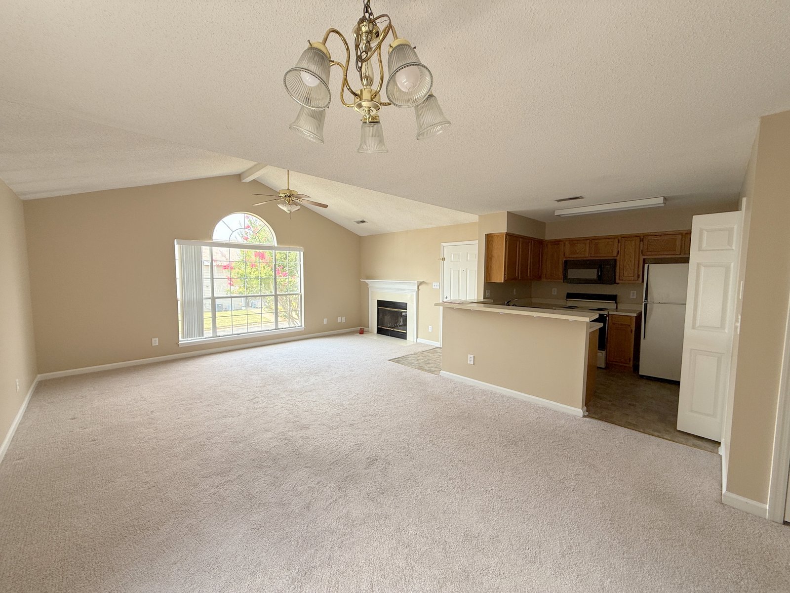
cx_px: 395
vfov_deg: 85.7
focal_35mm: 14
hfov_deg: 102.1
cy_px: 296
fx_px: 320
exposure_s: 1/105
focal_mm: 2.22
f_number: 2.2
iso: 50
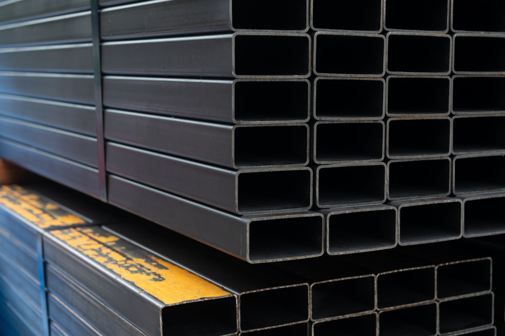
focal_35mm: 62
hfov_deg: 32.4
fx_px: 869
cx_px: 252
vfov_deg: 21.9
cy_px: 168
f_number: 6.3
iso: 200
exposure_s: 1/100
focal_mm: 62
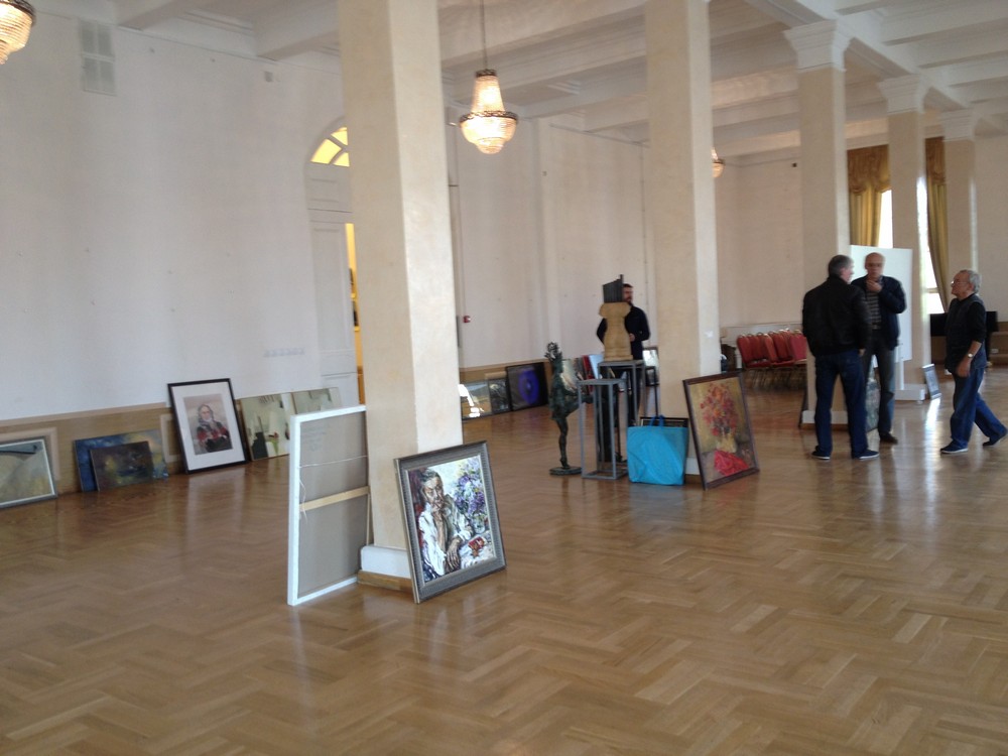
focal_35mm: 35
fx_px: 1019
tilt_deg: -4.7
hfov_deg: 52.6
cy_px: 378
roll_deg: +0.5
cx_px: 504
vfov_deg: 40.7
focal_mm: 4.28
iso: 64
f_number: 2.4
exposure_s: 1/20
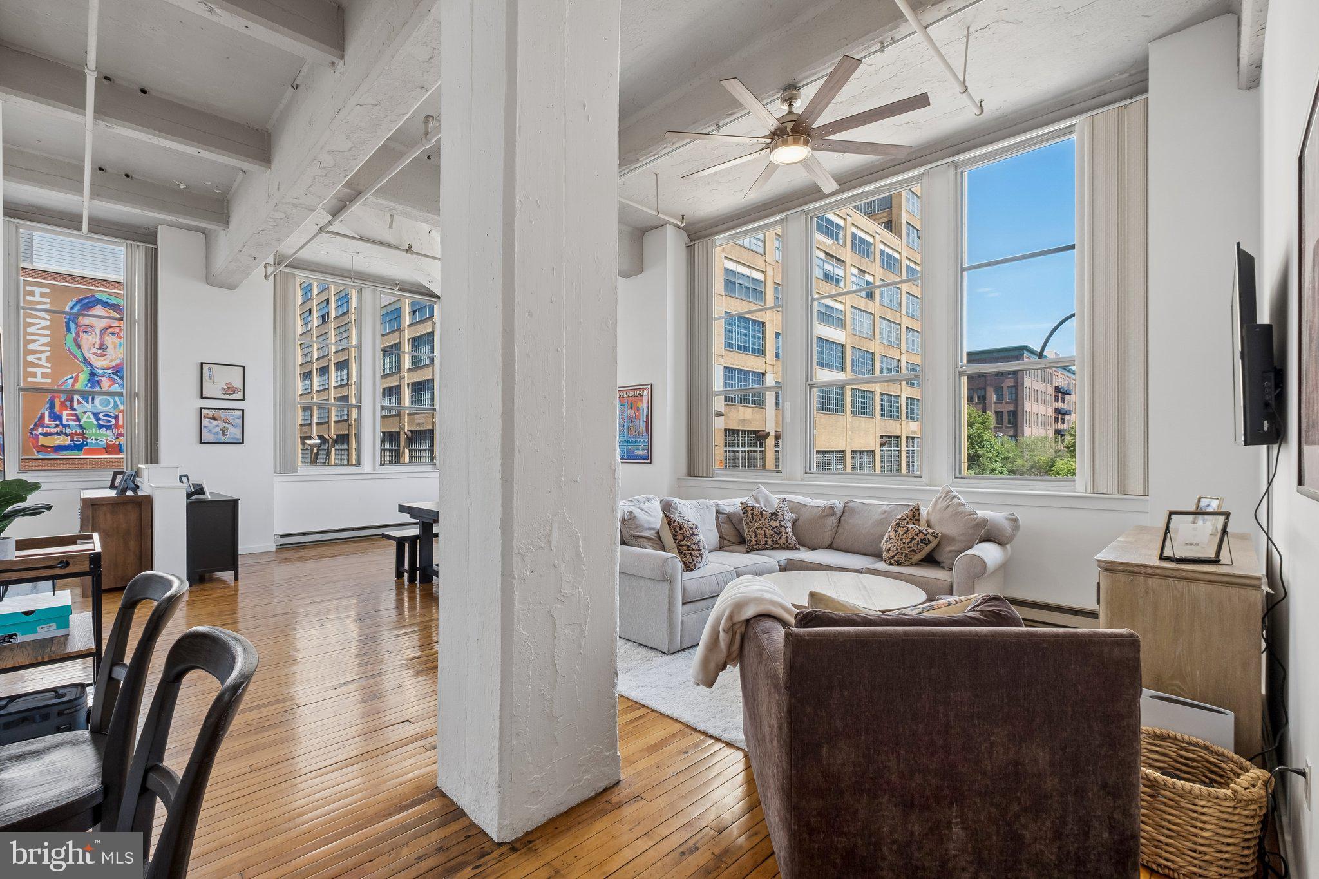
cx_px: 660
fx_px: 549
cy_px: 440
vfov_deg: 77.3
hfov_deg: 100.4
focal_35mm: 15
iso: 250
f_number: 8
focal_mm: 10
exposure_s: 1/30
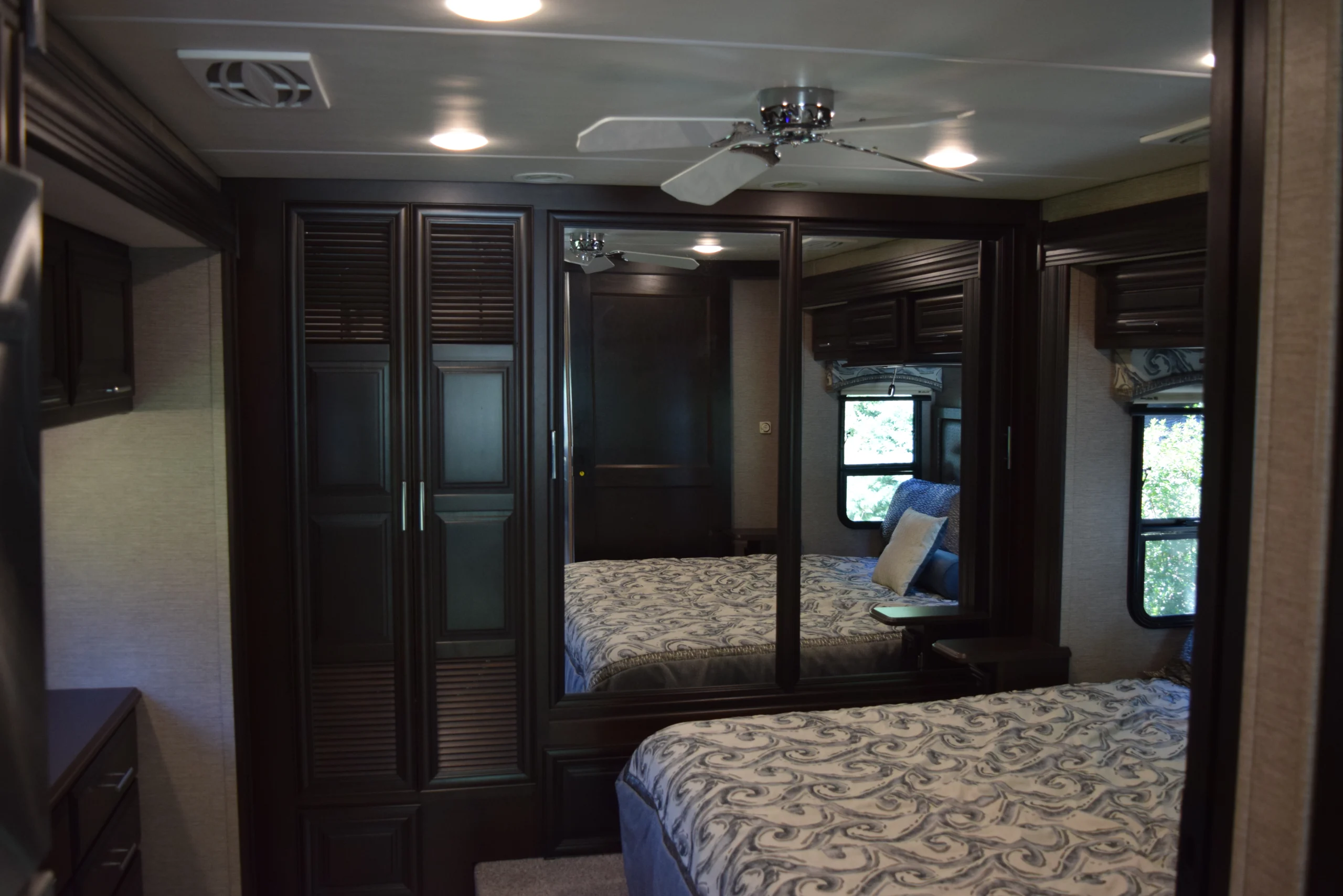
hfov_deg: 57.2
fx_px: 1231
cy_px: 448
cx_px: 672
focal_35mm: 33
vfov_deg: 40.0
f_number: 4
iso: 800
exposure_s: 1/60
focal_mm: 22
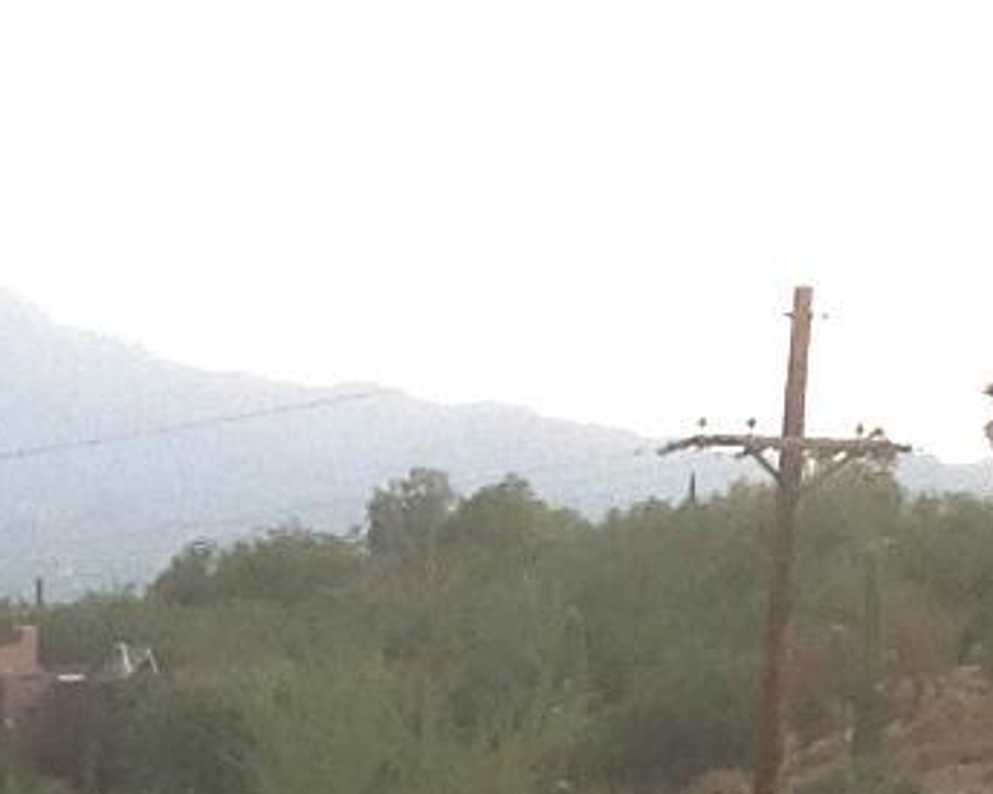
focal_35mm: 258
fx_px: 7578
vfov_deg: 5.7
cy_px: 2179
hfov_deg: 7.2
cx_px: -987
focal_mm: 4.28
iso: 64
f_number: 2.4
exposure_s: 1/40
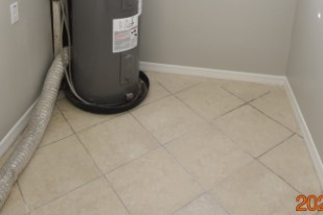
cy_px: -9
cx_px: 158
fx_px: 314
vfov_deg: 33.9
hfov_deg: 54.4
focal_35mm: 35
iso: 800
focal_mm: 10
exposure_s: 1/30
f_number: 3.5
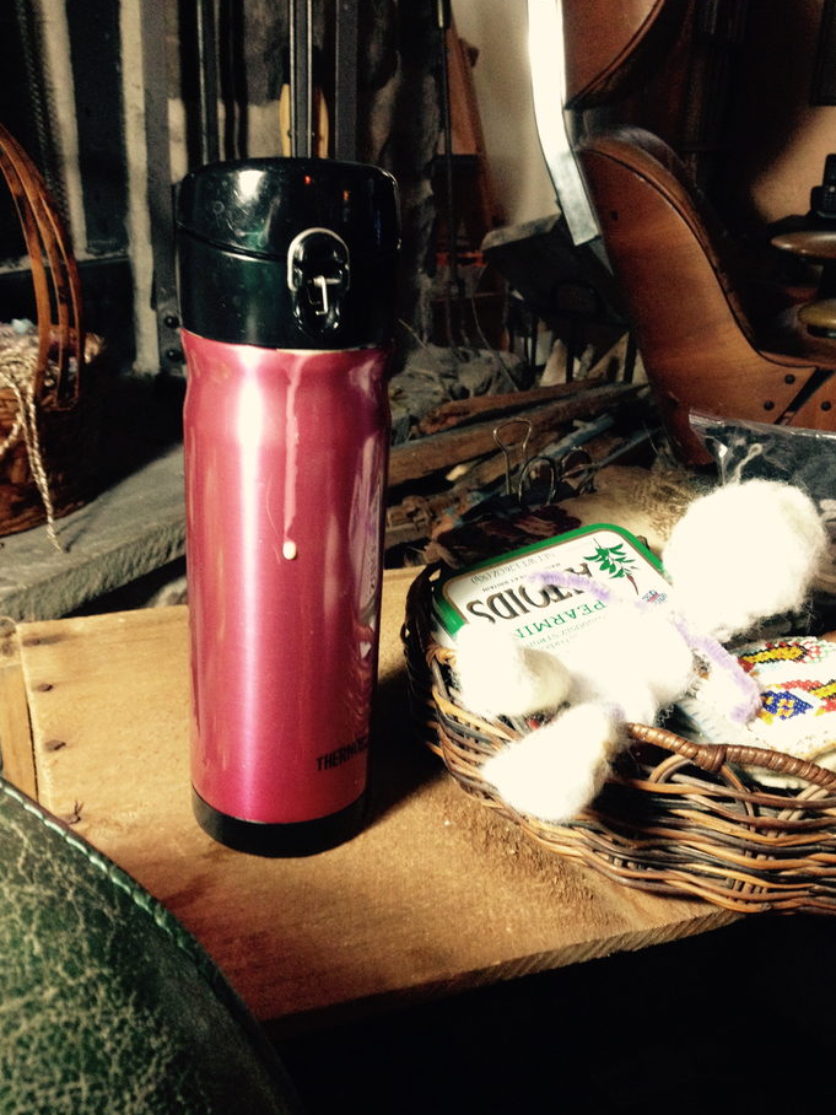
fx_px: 1159
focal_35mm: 36
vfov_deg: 51.4
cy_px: 558
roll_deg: -1.8
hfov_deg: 39.7
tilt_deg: -23.2
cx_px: 410
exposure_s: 1/20
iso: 320
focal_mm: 4.28
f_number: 2.4
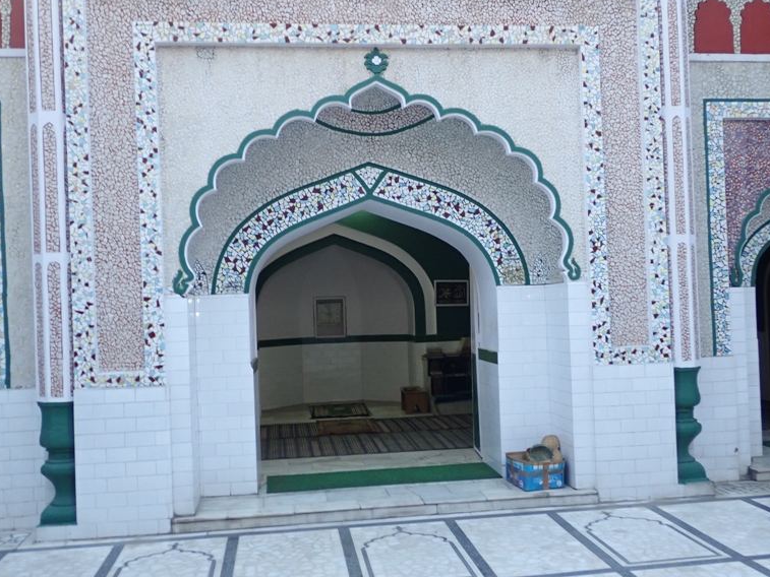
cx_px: 400
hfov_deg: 50.1
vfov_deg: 38.7
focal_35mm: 37
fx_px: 823
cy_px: 297
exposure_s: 1/30
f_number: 2.6
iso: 250
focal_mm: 6.42
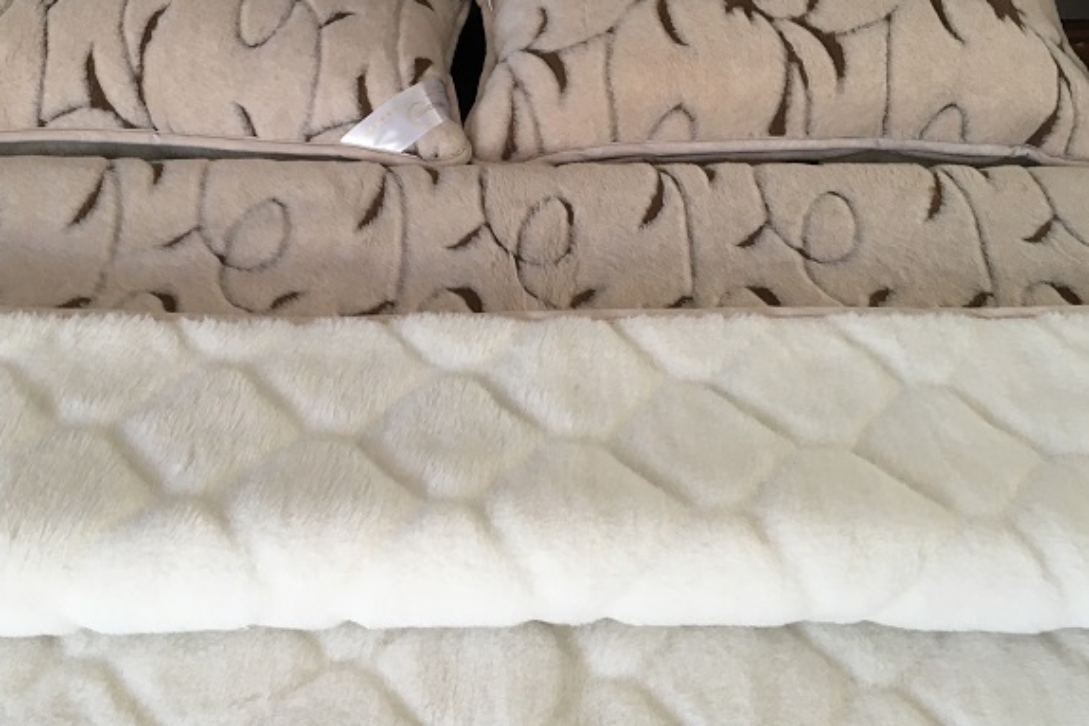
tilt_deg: -45.2
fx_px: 1270
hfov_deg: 46.3
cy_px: 381
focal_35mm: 42
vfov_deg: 31.9
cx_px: 464
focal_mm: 4.15
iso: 100
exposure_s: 1/33
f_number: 2.2
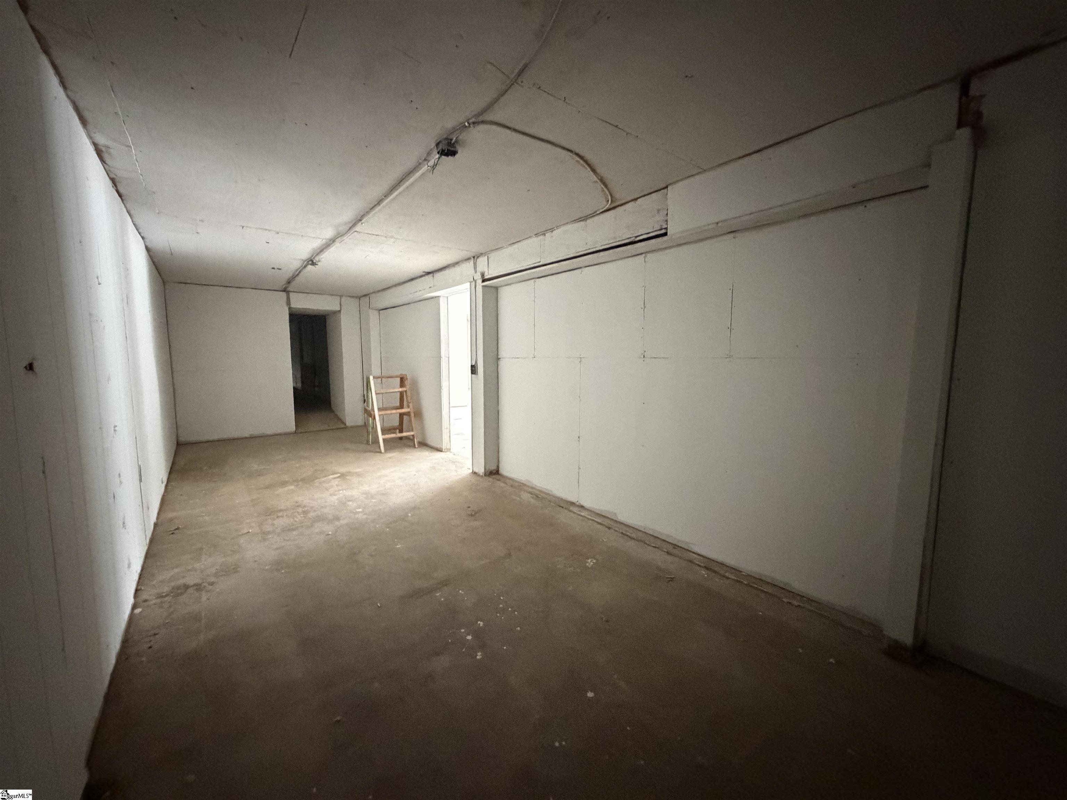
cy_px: 400
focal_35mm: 14
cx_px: 534
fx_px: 432
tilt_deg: -5.5
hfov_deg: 102.1
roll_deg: -0.6
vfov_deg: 85.7
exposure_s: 1/44
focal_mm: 2.22
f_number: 2.2
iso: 1250
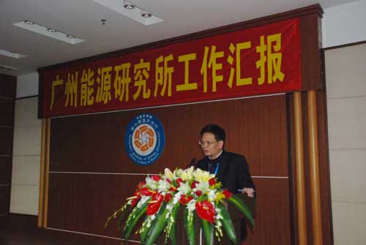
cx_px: 183
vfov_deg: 37.0
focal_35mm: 36
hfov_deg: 53.1
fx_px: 367
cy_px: 122
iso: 800
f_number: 5
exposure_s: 1/60
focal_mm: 24
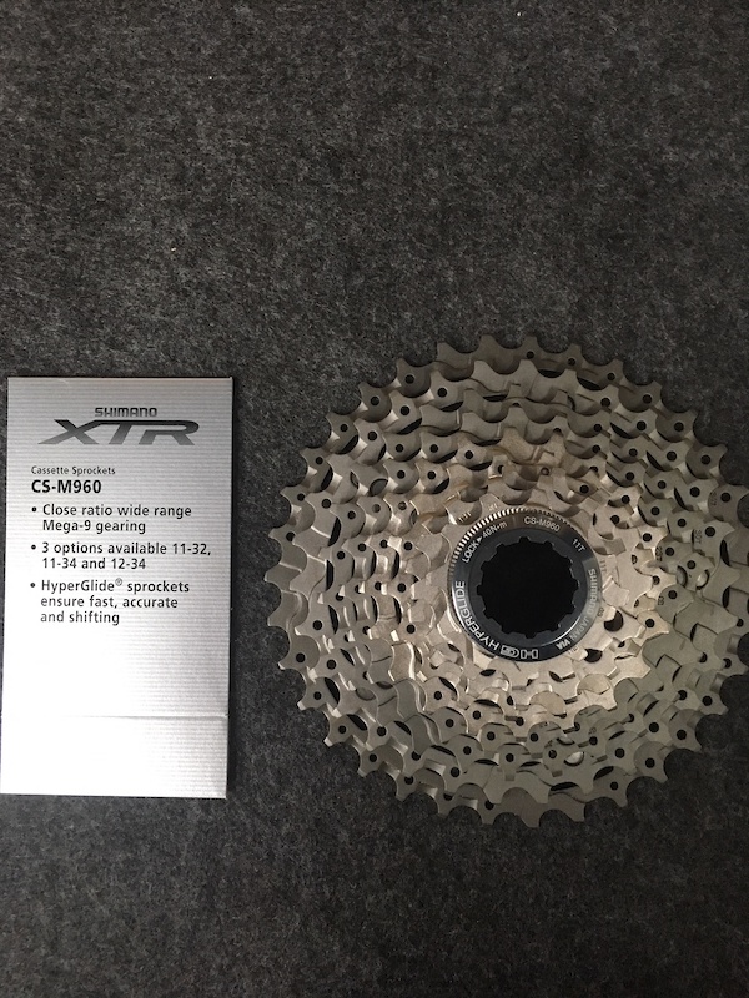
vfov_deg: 61.7
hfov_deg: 48.2
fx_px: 837
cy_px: 499
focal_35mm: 29
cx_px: 374
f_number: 2.2
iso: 160
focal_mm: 4.15
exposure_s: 1/30
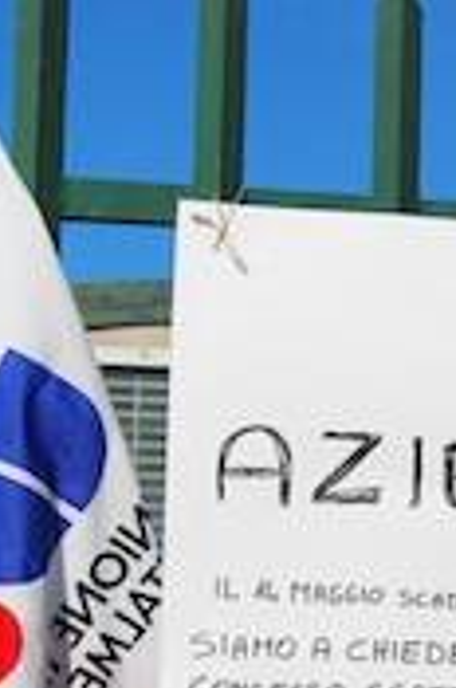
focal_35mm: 112
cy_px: 657
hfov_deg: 11.8
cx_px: 633
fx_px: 2136
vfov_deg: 17.9
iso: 800
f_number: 9
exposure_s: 1/4000
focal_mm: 26
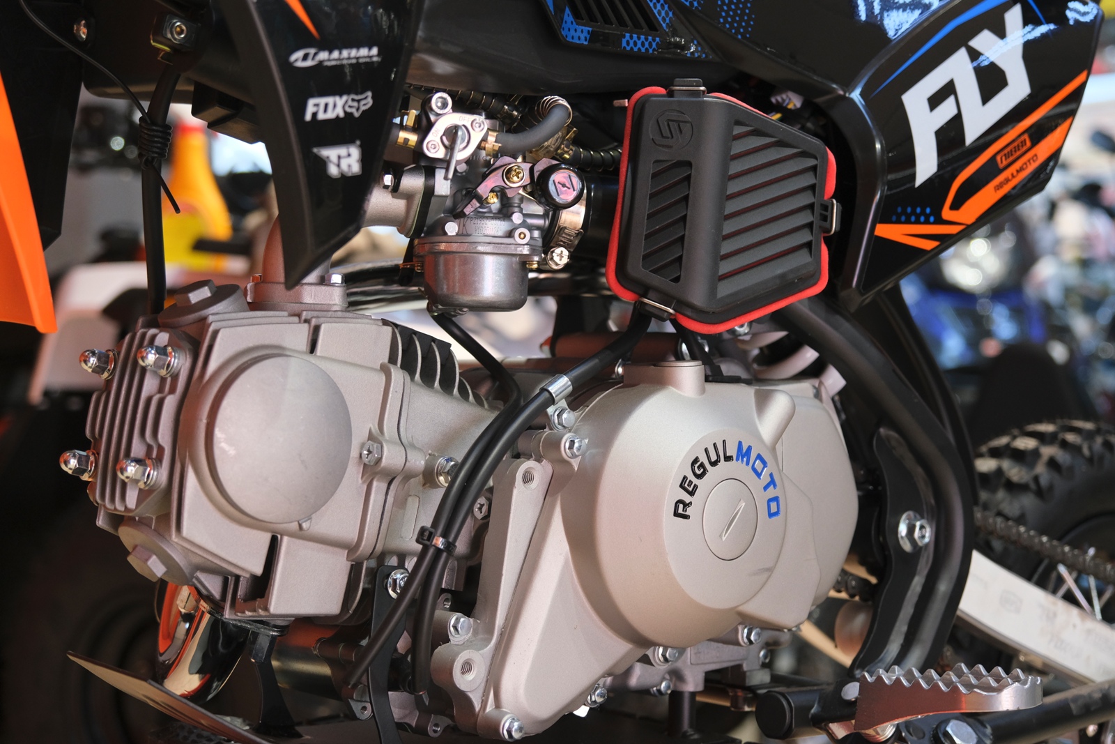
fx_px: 1827
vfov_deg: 23.0
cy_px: 372
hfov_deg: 33.9
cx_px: 558
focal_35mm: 59
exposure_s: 1/100
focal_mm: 39.3
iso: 1250
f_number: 4
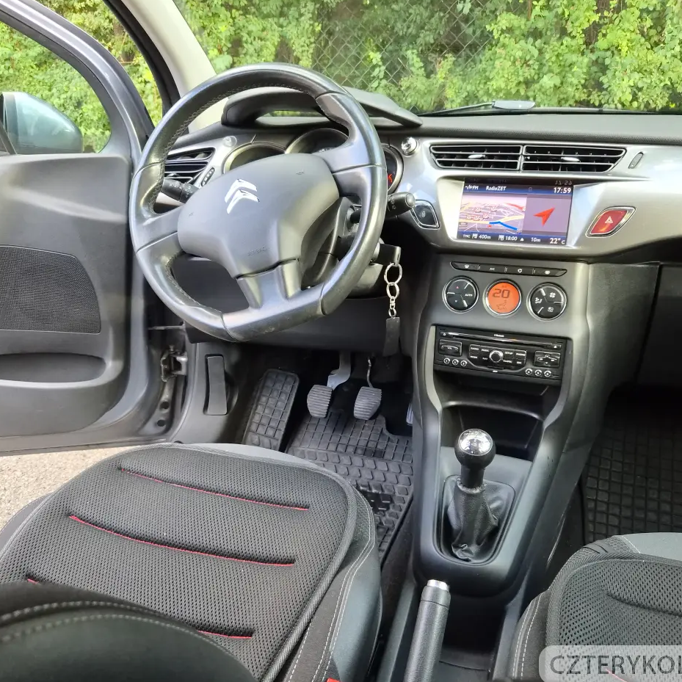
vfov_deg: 57.3
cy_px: 344
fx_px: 624
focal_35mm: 28
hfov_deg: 57.3
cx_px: 357
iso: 250
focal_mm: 5.4
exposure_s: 1/180
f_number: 1.8
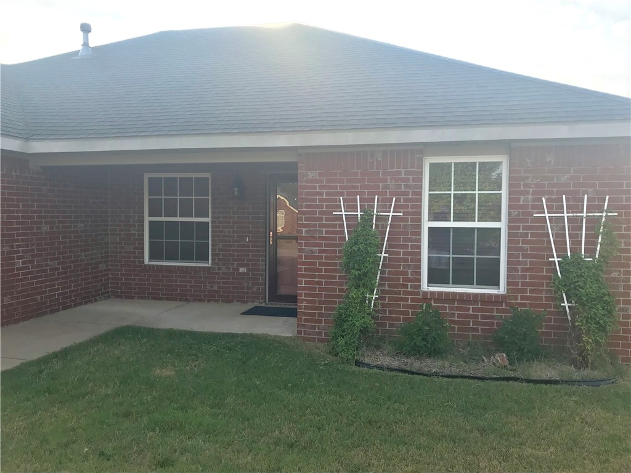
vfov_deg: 49.7
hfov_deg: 63.4
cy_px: 236
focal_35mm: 28
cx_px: 316
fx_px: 510
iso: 20
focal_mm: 3.99
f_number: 1.8
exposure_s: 1/720
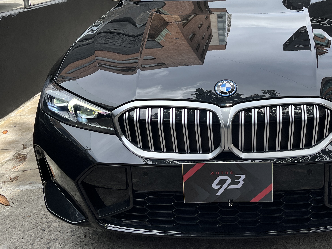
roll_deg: +2.8
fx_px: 432
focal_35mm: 45
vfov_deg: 31.6
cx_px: 227
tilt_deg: -14.1
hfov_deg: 41.4
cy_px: 62
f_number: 1.6
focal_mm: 5.1
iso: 50
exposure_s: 1/1086
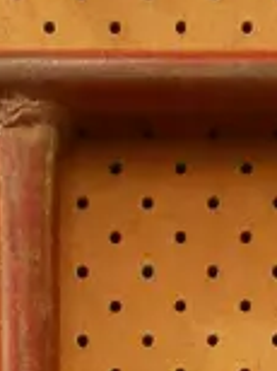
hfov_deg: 7.4
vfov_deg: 8.1
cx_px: -6
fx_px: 2140
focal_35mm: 200
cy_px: 1197
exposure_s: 1/125
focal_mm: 15
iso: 3200
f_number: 3.7
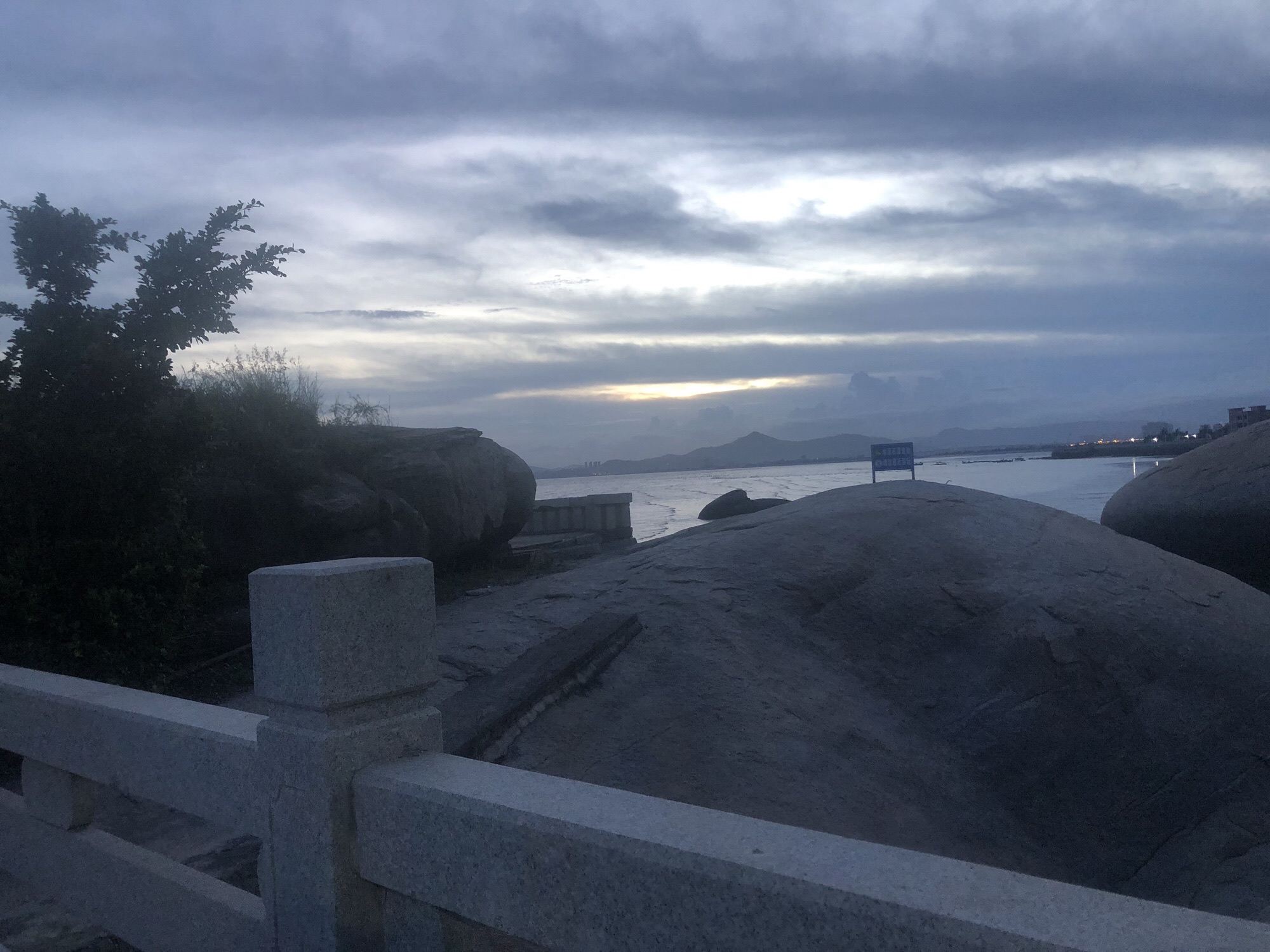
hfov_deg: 63.4
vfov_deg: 49.7
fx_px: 1027
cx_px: 635
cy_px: 476
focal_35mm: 28
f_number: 1.8
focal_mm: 3.99
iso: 40
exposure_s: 1/30
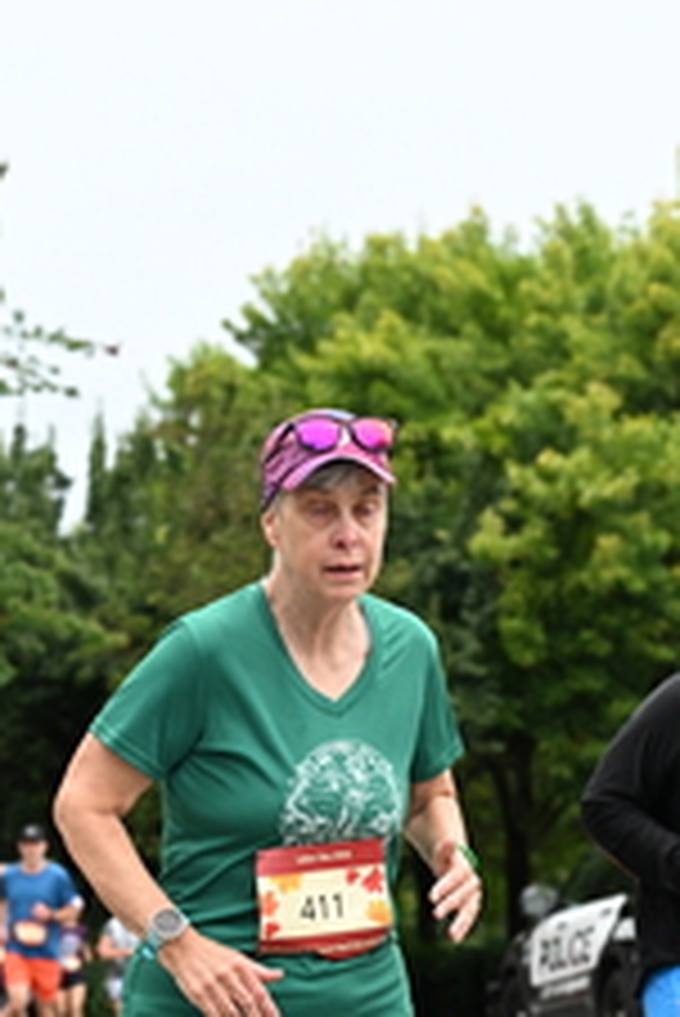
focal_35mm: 146
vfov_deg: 14.0
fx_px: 4130
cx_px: 209
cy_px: 765
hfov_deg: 9.4
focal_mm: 60
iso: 1600
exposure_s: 1/800
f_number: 4
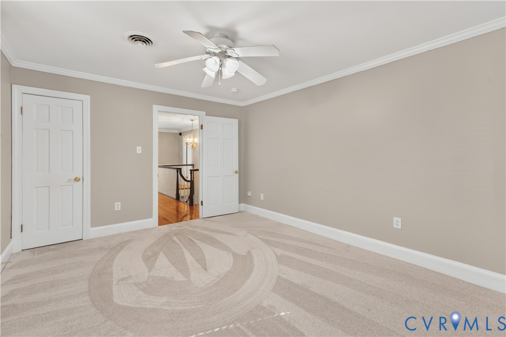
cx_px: 253
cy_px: 168
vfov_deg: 73.7
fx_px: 225
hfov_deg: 96.8
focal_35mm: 16
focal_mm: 16
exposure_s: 1/15
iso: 1250
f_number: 9
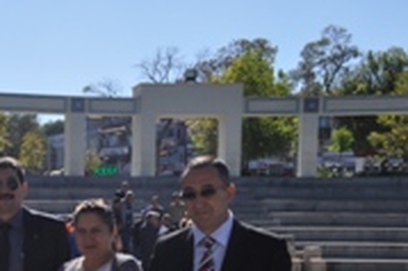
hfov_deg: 24.3
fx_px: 849
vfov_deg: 17.4
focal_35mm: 75
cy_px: 321
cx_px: -93
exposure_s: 1/400
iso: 200
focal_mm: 20
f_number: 10
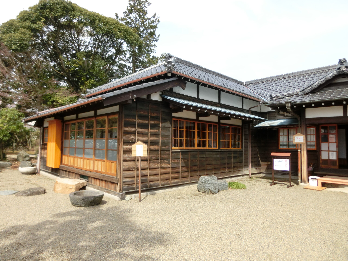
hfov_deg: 71.6
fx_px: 241
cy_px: 130
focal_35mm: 24
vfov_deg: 56.8
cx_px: 174
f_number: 3
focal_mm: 4.24
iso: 80
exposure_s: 1/640
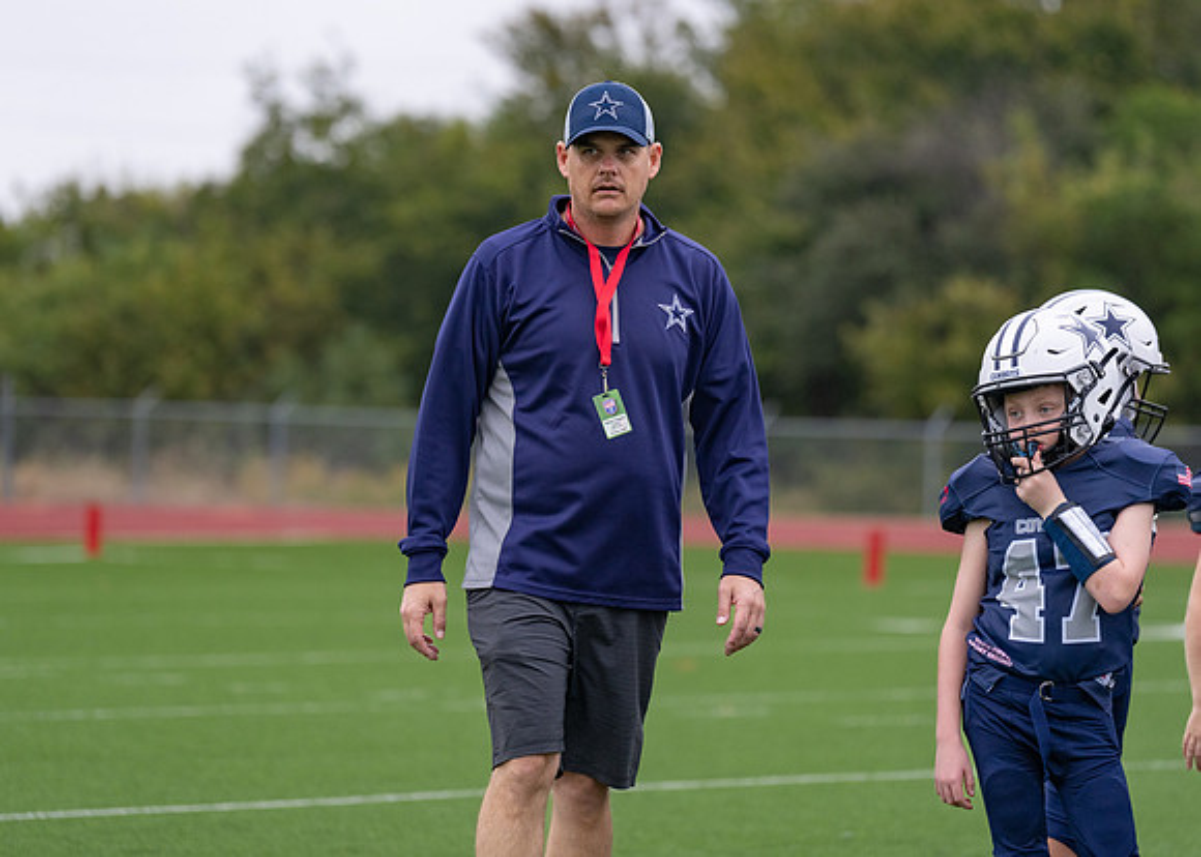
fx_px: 6105
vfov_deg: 8.0
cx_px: 595
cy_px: 345
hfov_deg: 11.2
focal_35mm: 179
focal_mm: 142
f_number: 2.8
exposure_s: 1/1000
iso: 640
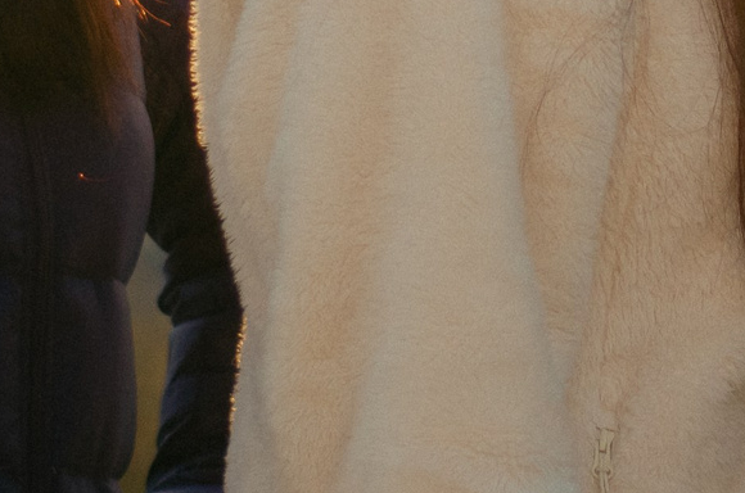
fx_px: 6835
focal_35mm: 331
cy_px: -501
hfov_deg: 6.2
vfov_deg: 4.1
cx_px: 651
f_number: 1.8
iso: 100
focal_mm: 50
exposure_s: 1/2000
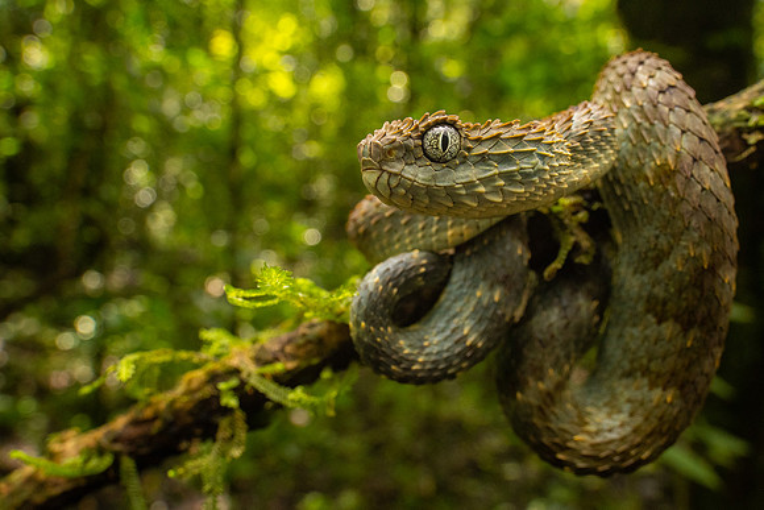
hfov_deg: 72.3
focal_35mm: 25
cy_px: 261
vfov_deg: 51.9
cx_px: 384
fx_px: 523
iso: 1000
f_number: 4
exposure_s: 1/50
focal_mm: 15
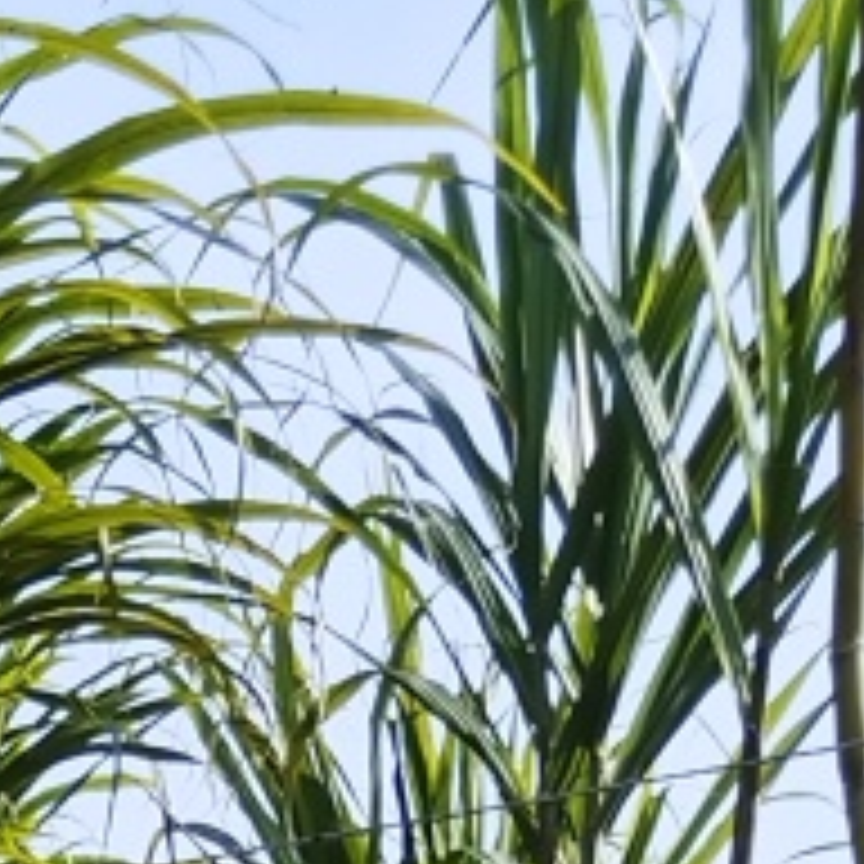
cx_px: -850
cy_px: 2302
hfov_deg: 12.1
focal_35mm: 128
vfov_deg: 10.8
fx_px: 3615
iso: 100
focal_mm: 4.95
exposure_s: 1/467
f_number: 1.9
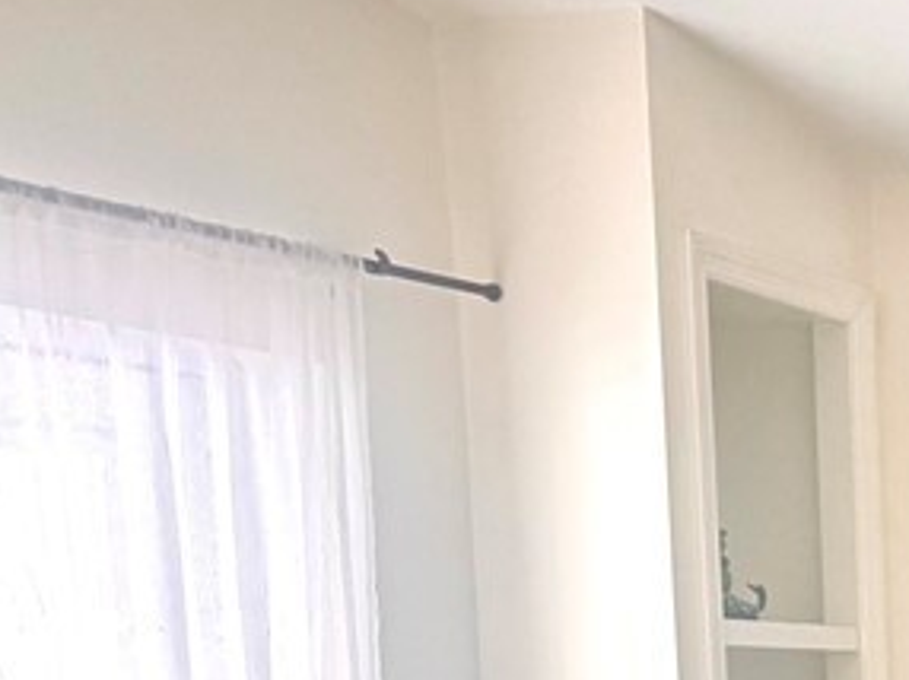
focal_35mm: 86
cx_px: 1516
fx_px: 2256
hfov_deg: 18.8
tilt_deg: -11.6
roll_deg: -1.1
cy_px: 1119
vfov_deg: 15.4
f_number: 1.78
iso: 400
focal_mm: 6.76
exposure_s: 1/60
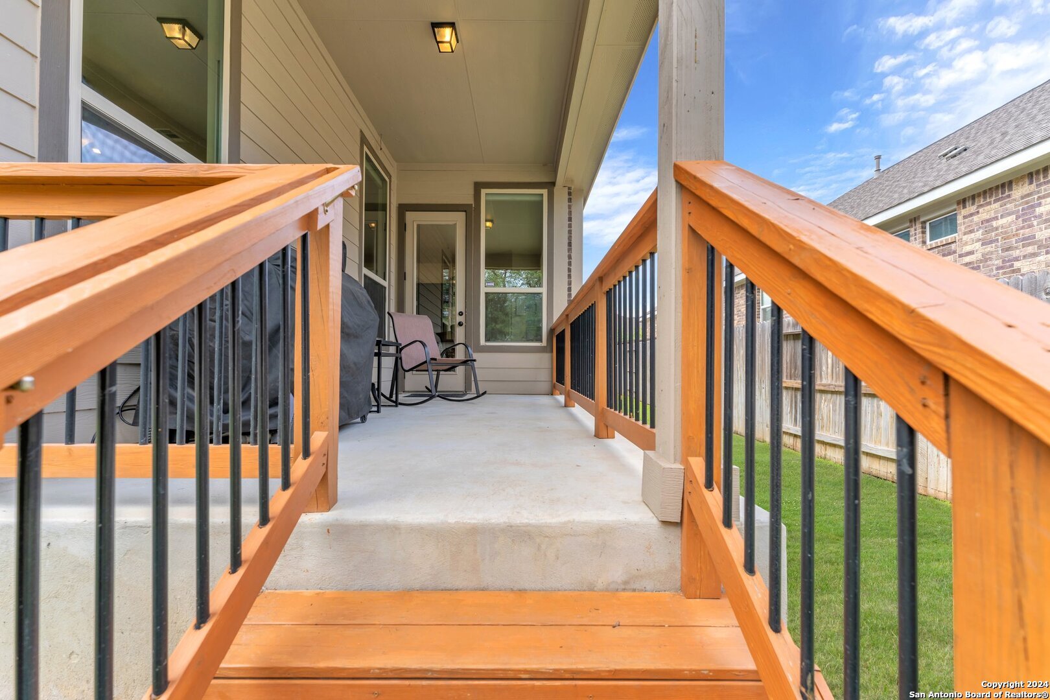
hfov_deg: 104.3
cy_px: 350
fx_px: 408
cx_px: 525
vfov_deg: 81.2
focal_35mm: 14
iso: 125
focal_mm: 14
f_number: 6.3
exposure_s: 1/80
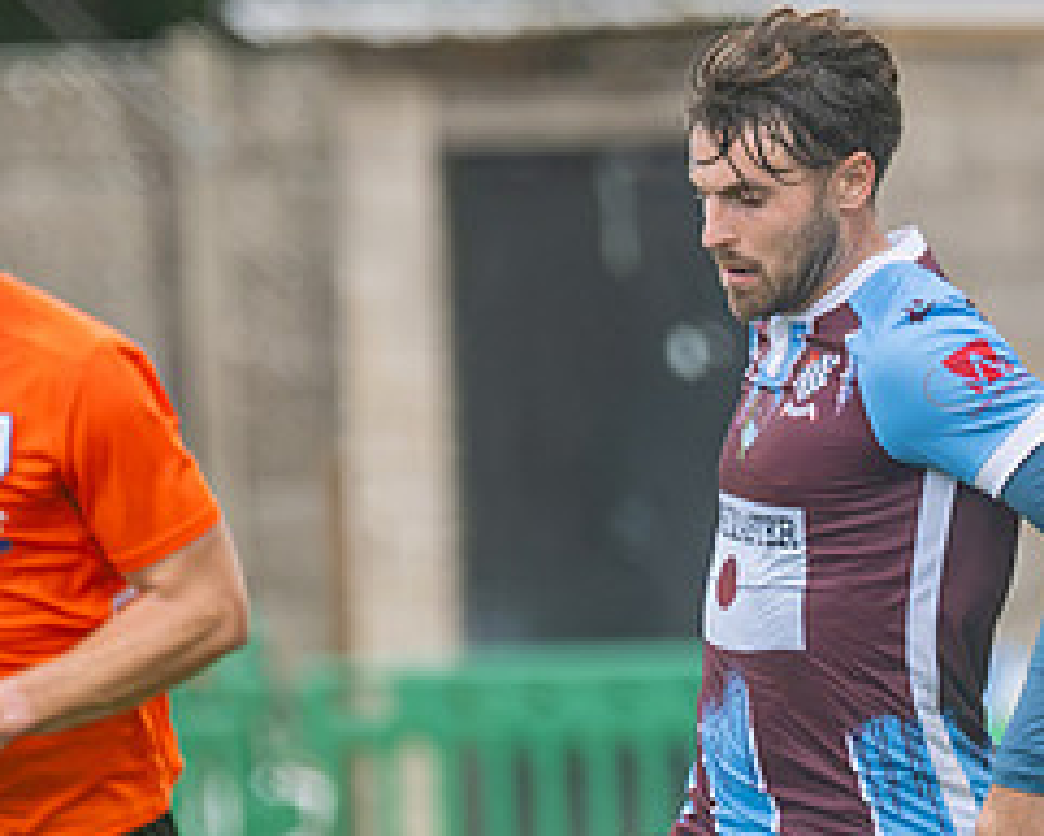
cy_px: 902
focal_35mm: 1565
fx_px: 48376
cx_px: 1633
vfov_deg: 1.0
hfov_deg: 1.2
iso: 360
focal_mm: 240
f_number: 2.8
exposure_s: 1/1250
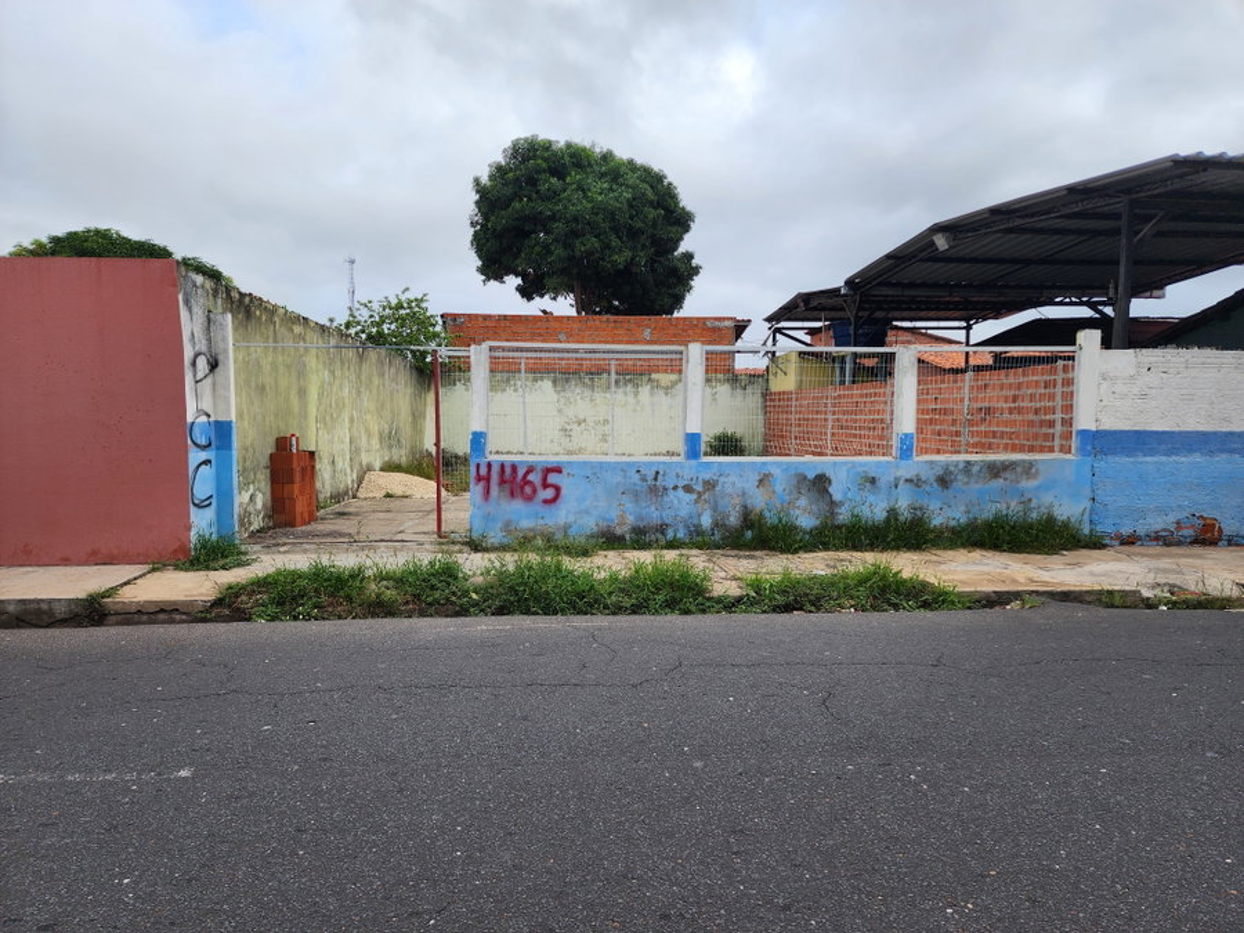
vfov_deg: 58.9
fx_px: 827
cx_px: 622
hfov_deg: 73.9
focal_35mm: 23
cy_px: 466
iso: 12
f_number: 1.8
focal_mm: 6.4
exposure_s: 1/318
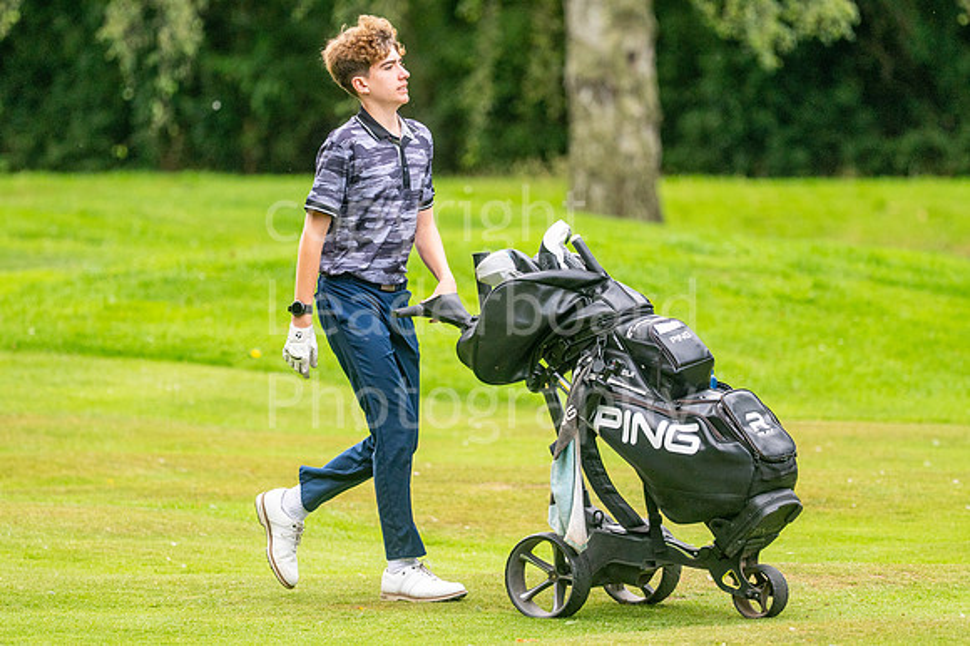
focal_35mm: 450
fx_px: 12118
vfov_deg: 3.1
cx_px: 485
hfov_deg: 4.6
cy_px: 323
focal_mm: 300
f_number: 4
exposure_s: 1/1250
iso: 320
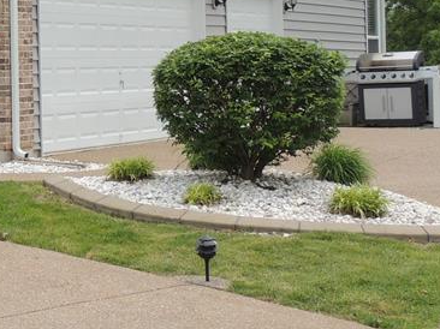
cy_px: 2
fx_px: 1423
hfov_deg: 16.6
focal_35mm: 112
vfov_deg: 13.0
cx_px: -131
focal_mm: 7.1
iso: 100
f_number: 3.3
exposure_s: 1/800
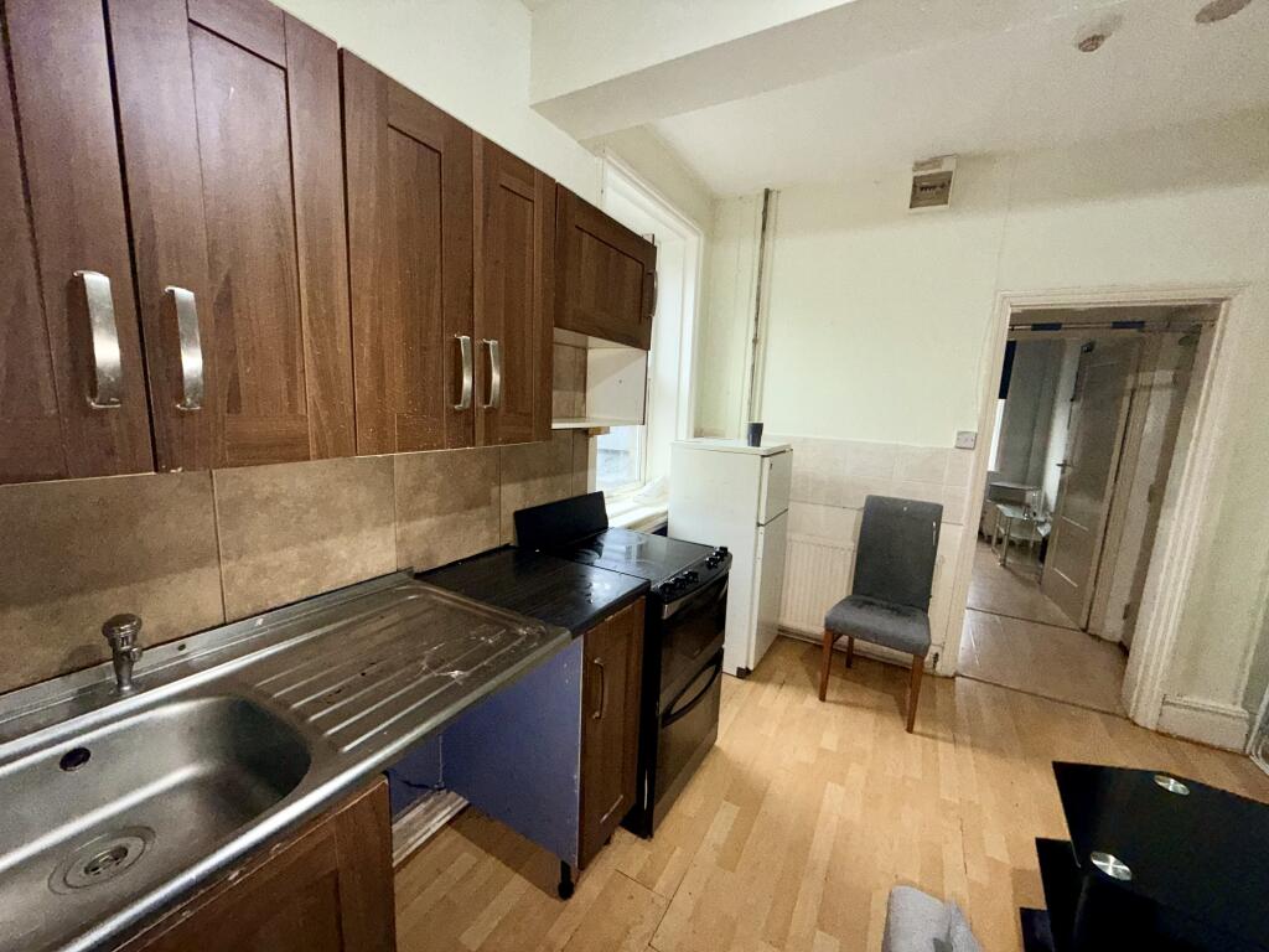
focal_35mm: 14
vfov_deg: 85.7
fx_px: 513
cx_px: 634
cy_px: 476
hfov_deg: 102.1
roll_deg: -2.8
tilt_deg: -8.4
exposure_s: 1/60
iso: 125
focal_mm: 2.22
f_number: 2.2
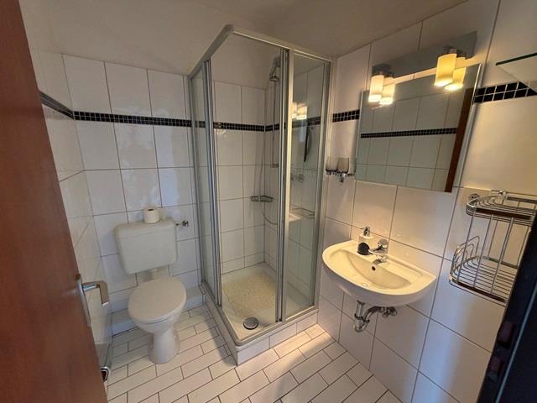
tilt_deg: -13.6
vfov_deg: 85.7
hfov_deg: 102.1
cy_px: 202
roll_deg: -0.6
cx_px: 268
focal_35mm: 14
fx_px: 217
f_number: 2.2
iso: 160
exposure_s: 1/50
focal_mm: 2.22
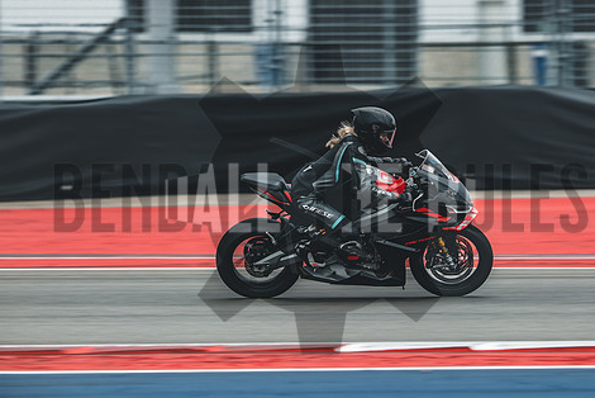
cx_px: 320
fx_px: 6119
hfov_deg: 5.6
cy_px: 200
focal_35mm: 370
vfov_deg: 3.7
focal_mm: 200
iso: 160
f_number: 3.6
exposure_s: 1/250
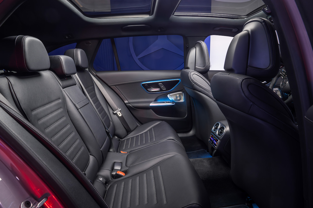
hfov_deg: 73.7
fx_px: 209
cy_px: 104
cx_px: 156
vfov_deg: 53.1
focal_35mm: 24
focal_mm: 24
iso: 320
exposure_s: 13
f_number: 11
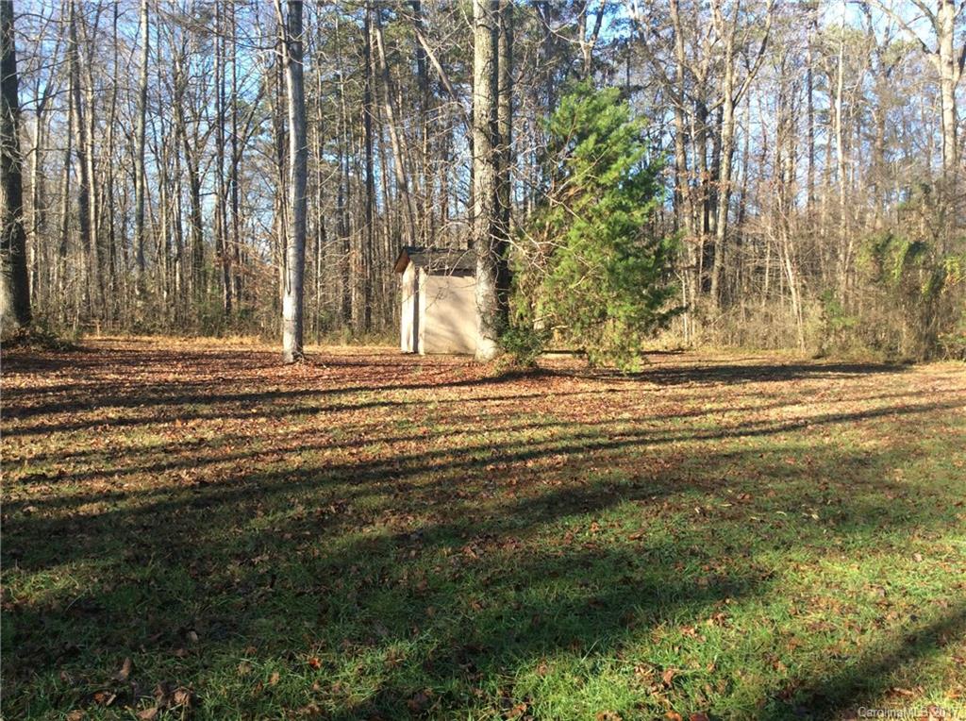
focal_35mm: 32
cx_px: 483
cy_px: 360
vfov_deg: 44.0
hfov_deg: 56.9
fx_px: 891
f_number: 2.4
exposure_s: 1/242
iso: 32
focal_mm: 3.3
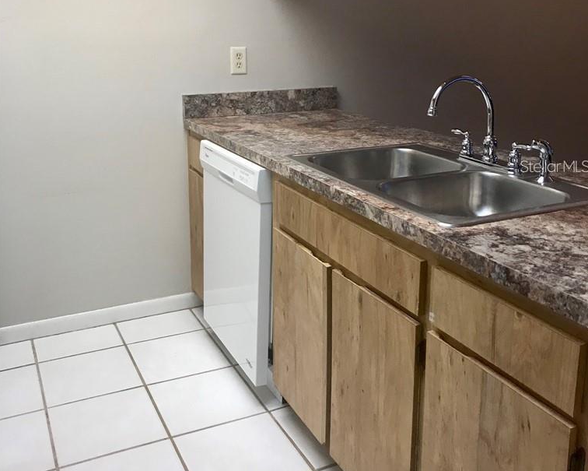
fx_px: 644
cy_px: 166
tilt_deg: -11.8
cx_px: 295
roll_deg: +0.6
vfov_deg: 39.8
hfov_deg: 49.1
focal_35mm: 37
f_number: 1.8
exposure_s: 1/30
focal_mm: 3.99
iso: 25
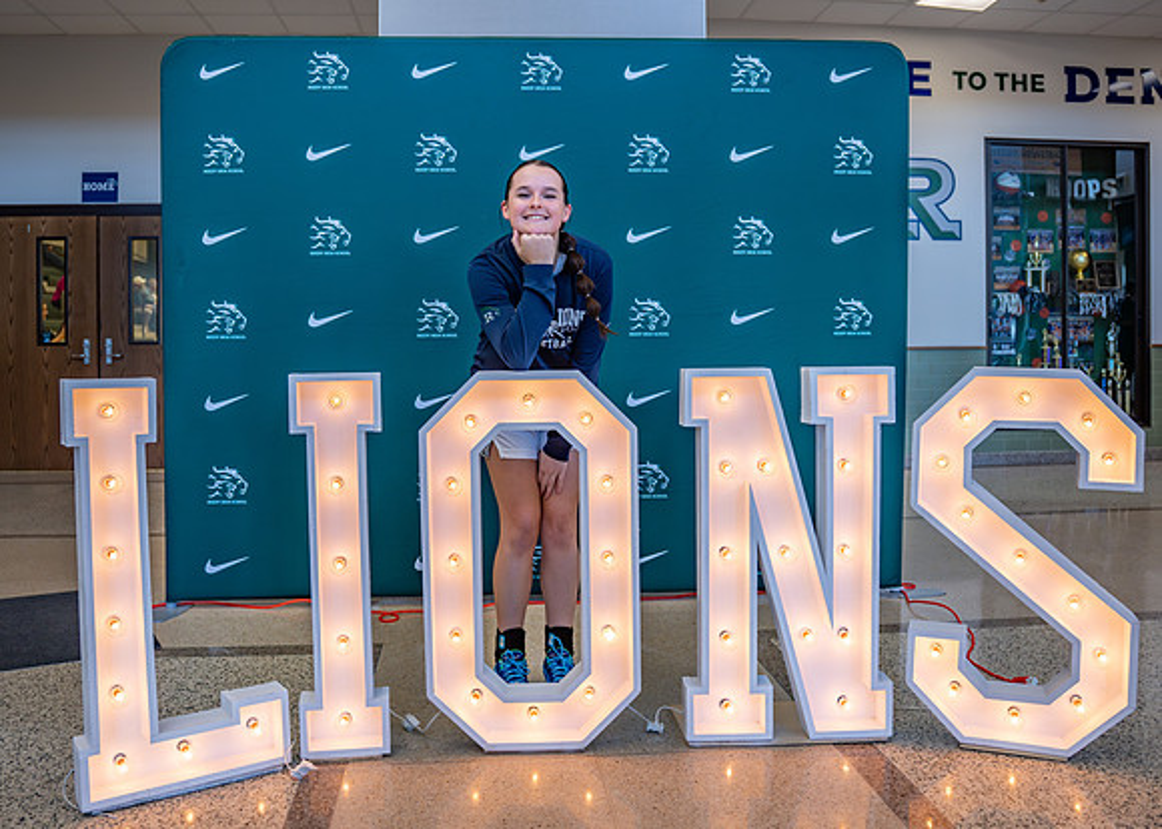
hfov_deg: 61.3
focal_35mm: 30
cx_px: 556
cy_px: 357
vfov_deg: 45.8
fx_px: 980
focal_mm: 24
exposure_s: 1/320
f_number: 2.8
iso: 1000
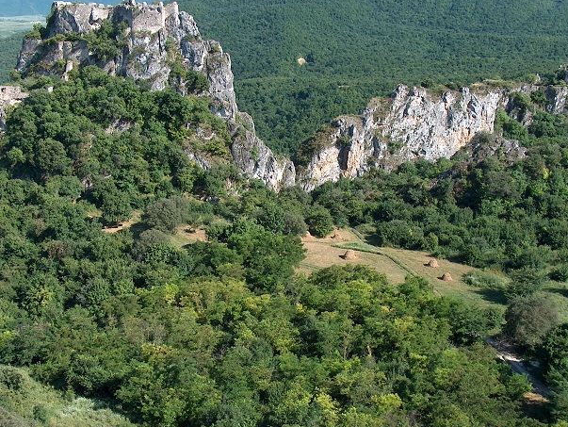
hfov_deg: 38.9
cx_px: 301
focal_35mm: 49
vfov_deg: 29.7
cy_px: 247
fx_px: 805
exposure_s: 1/342
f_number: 4.8
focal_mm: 7.6
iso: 100
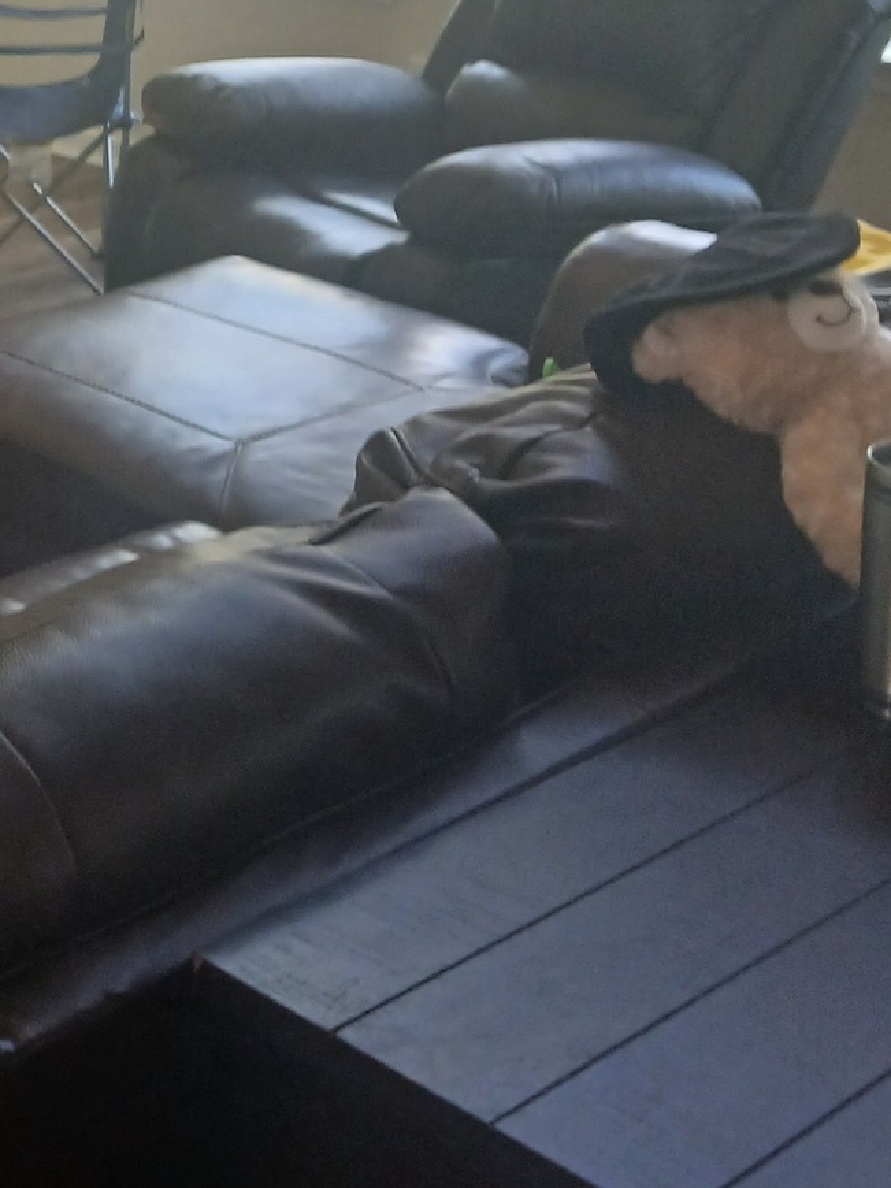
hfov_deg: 19.7
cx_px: -241
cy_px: 300
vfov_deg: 27.8
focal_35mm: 69
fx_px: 2368
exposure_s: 1/60
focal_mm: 3.98
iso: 125
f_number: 1.8
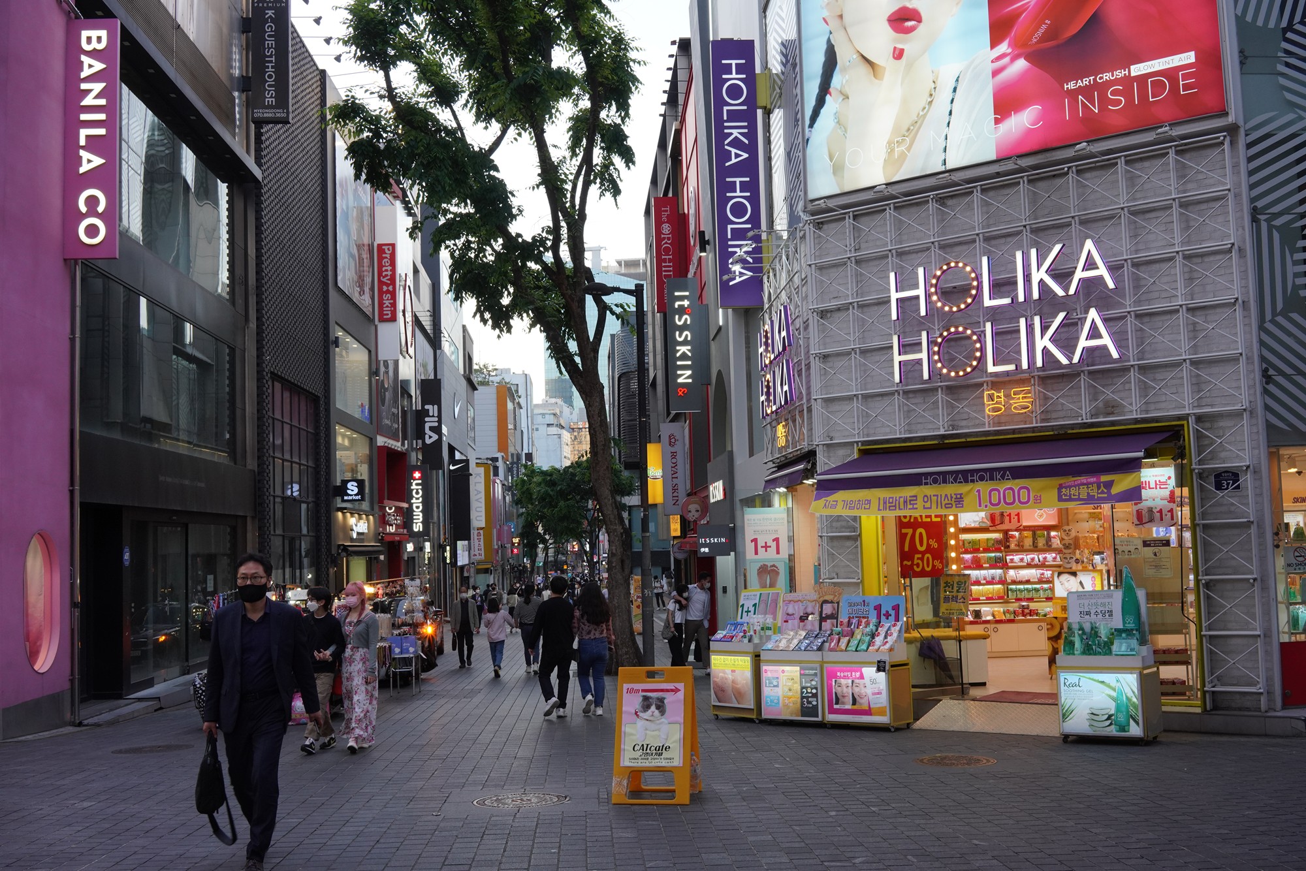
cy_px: 436
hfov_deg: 54.4
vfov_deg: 37.9
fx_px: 1270
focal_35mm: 35
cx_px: 653
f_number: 11
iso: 1000
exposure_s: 1/80
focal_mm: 35
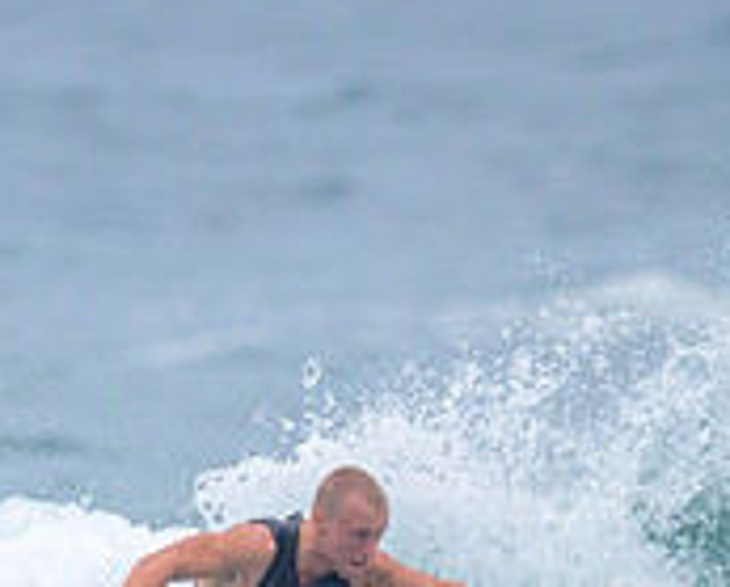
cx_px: 309
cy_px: 554
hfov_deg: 0.6
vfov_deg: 0.4
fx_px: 74837
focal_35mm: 3458
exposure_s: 1/2000
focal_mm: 800
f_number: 6.3
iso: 360
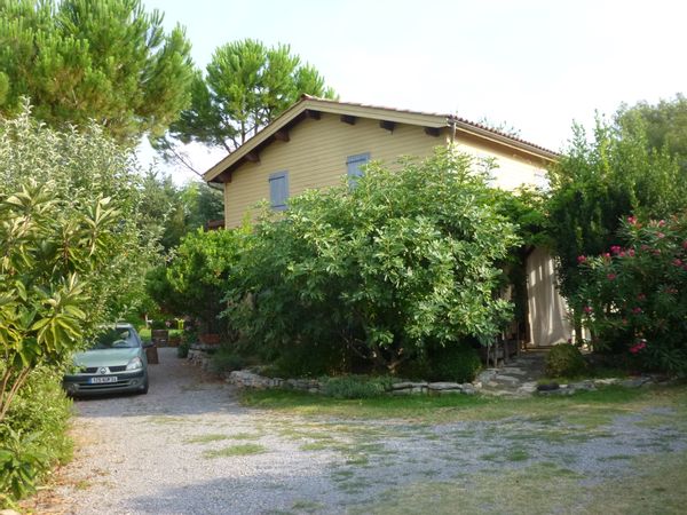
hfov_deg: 54.0
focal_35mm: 34
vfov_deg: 41.8
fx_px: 675
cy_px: 258
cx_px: 344
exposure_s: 1/400
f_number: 3.5
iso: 200
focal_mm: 6
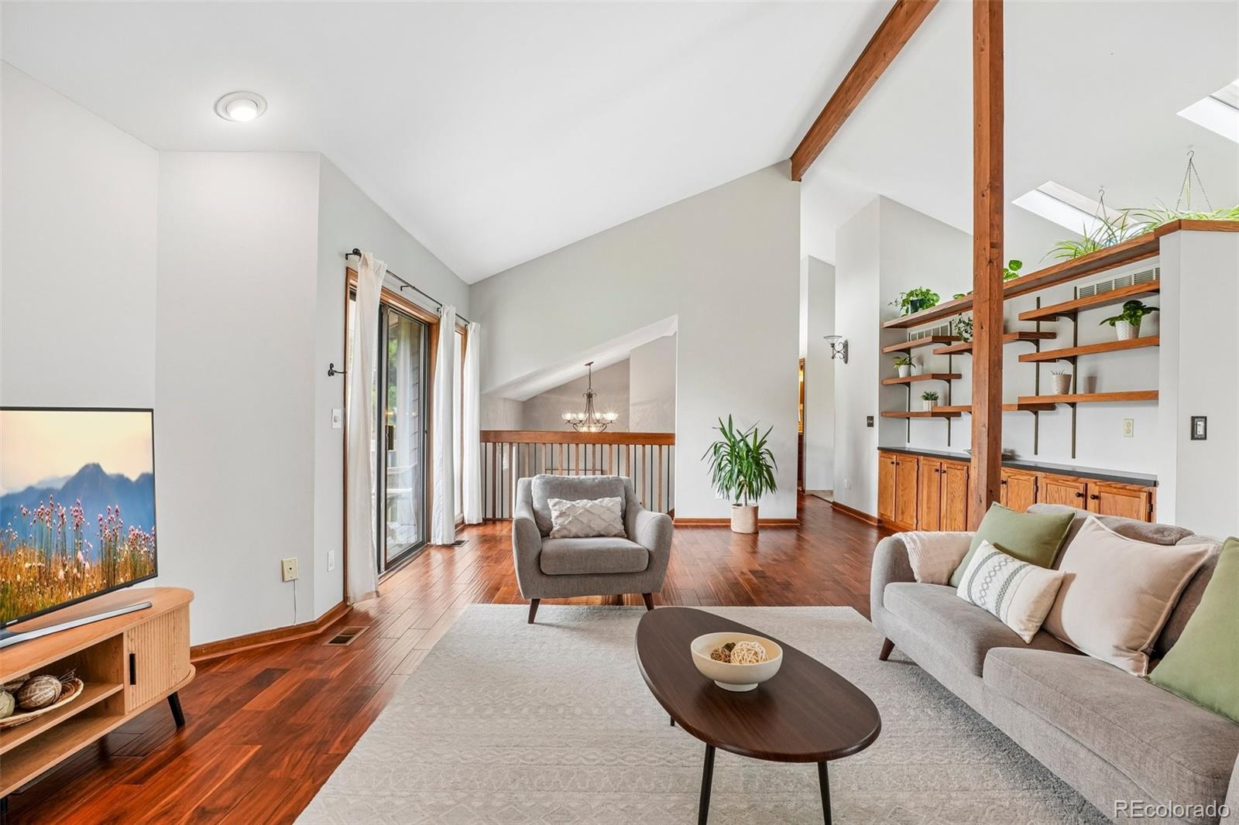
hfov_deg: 95.0
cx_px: 620
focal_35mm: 16
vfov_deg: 72.0
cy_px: 412
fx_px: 568
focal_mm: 11
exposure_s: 1/30
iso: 500
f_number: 8
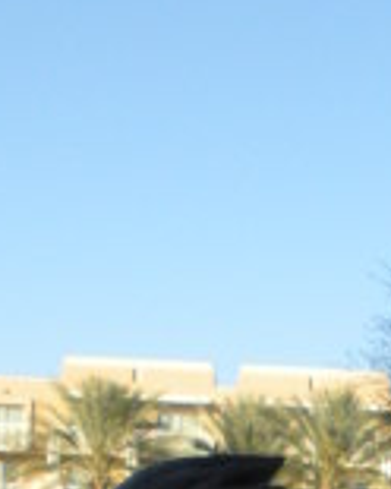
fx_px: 2806
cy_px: 957
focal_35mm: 194
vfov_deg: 9.4
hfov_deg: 8.0
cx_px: 334
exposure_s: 1/448
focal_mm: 6.3
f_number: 3.5
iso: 88
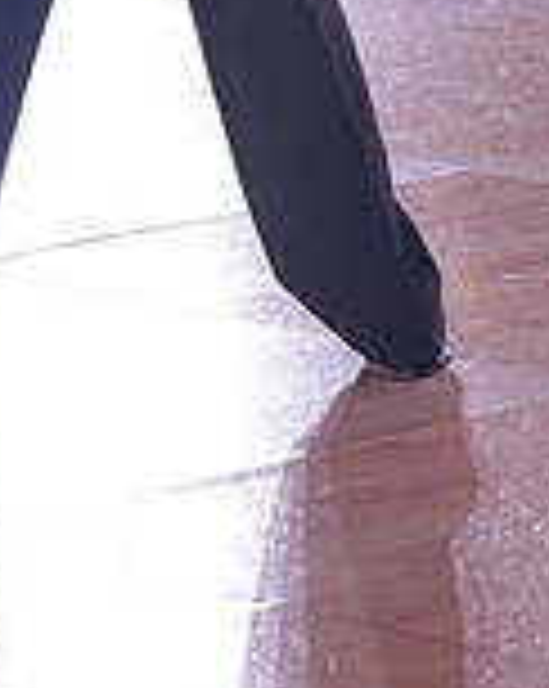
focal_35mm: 249
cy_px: -459
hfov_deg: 6.2
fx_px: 5067
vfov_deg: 7.6
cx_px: -137
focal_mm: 70
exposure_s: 1/400
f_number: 4
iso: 1250
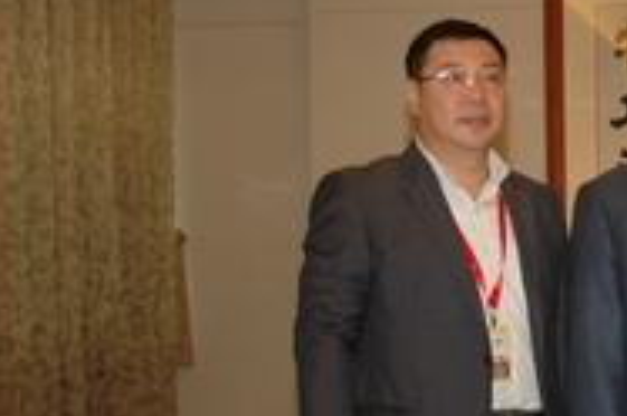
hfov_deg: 19.8
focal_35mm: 94
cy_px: 309
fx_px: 1634
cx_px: 842
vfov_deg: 14.4
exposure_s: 1/125
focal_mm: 18
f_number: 3.5
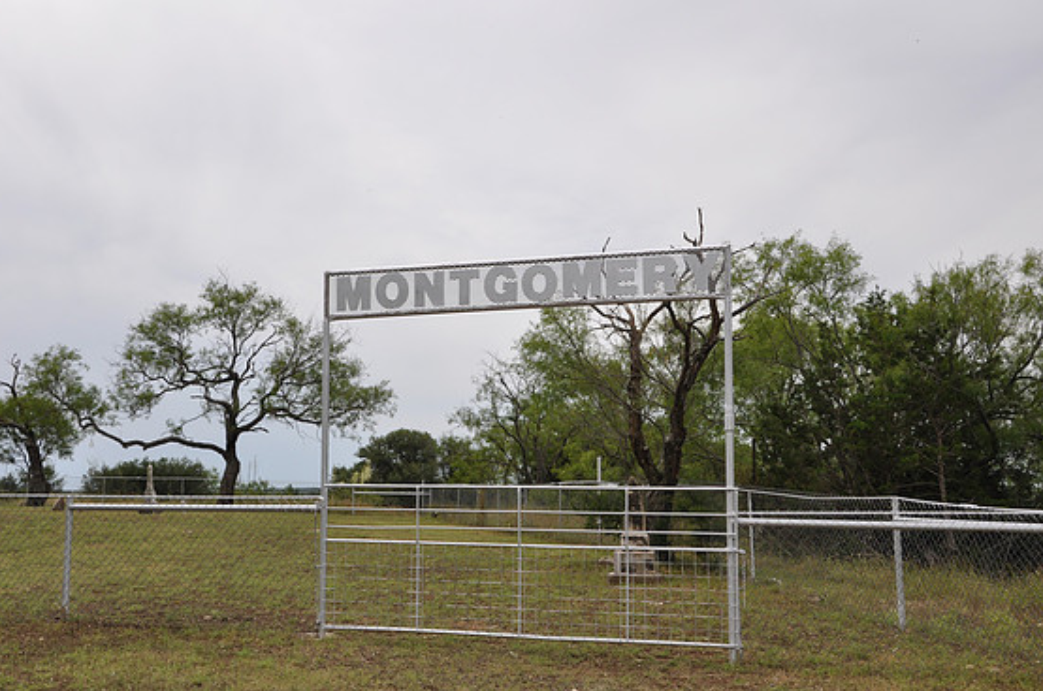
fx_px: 1272
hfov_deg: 44.6
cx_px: 518
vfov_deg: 30.4
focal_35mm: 44
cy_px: 346
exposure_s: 1/200
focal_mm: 28
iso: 200
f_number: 9
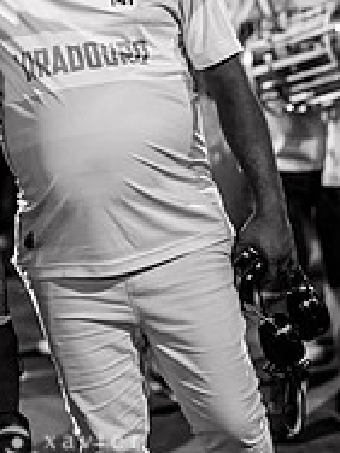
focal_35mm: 148
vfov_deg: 13.2
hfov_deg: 10.0
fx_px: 1938
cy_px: 18
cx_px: 12
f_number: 1.2
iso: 1250
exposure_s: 1/320
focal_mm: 50
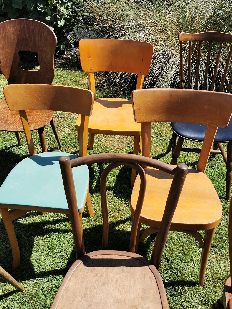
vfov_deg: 52.6
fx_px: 313
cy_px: 154
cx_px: 116
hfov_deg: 40.7
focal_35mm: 35
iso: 50
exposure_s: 1/2415
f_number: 1.8
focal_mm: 5.58
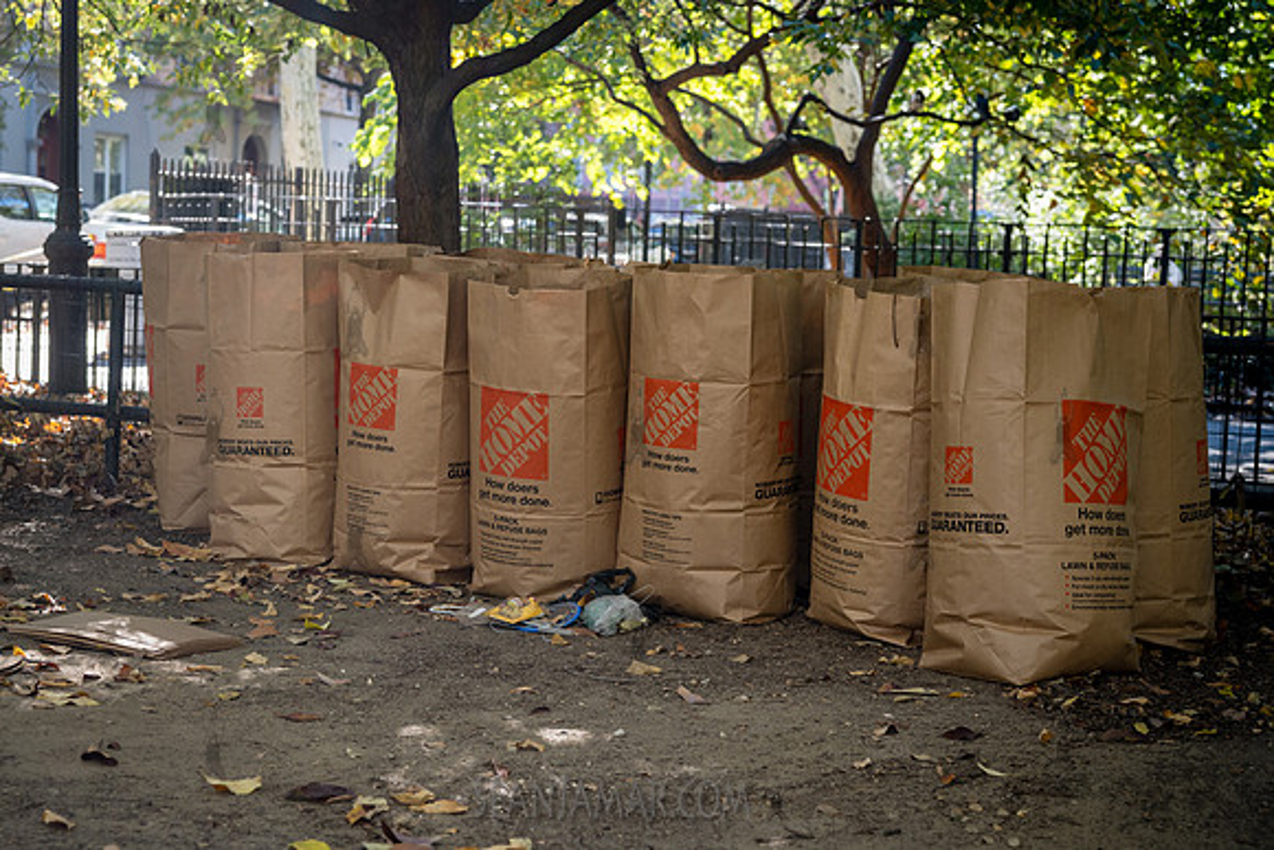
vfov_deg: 22.8
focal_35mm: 59
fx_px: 2105
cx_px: 548
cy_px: 370
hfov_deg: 33.6
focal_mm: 52
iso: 500
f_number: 4
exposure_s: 1/200
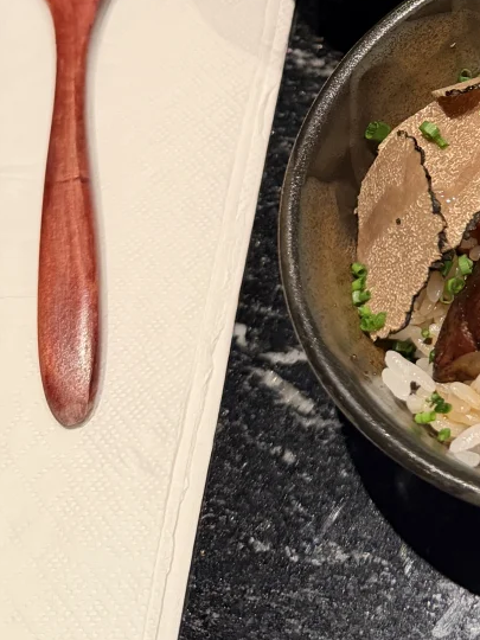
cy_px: -27
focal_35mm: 64
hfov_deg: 20.8
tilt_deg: -53.2
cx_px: 629
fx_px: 1183
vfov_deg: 28.1
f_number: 1.78
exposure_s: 1/50
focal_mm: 6.76
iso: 640
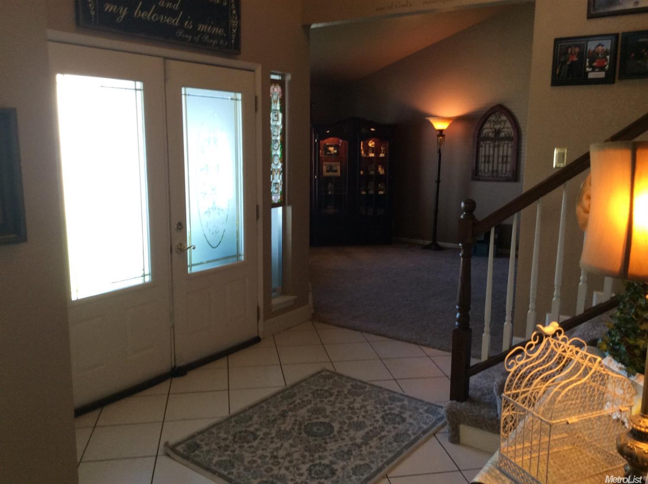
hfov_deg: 56.9
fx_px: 598
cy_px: 242
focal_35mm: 32
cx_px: 324
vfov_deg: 44.0
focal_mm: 3.3
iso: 64
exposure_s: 1/24
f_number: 2.4
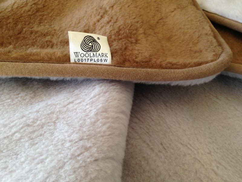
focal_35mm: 33
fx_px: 231
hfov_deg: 55.4
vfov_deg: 42.9
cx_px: 121
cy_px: 91
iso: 50
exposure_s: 1/30
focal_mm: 4.12
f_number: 2.4
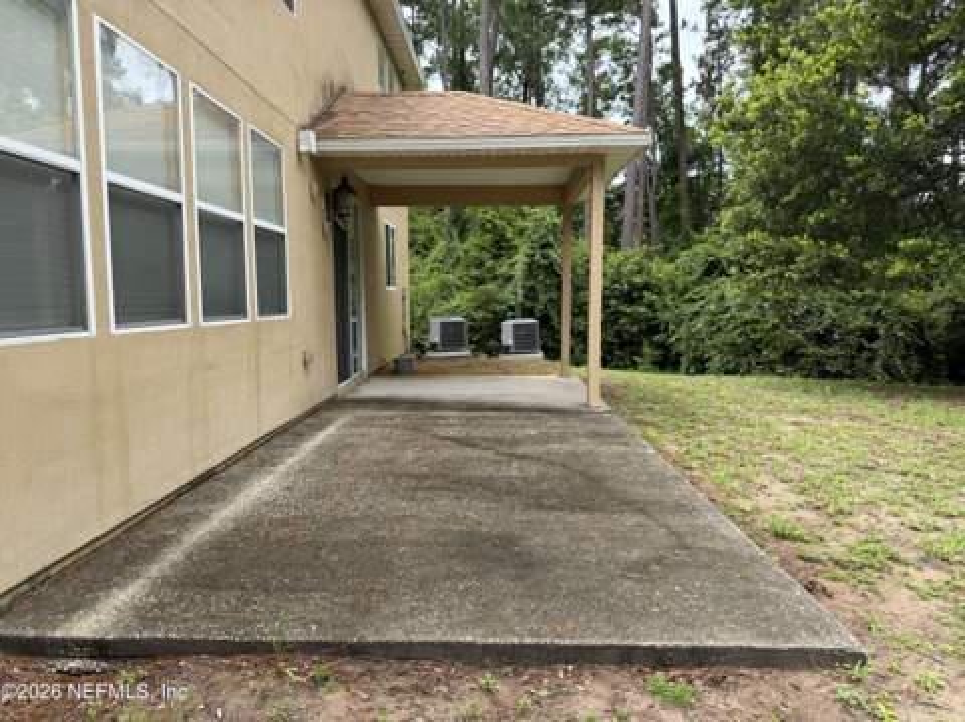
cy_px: 361
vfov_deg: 56.7
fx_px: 668
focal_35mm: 24
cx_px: 482
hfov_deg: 71.7
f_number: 1.78
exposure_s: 1/1075
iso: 80
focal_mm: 6.76
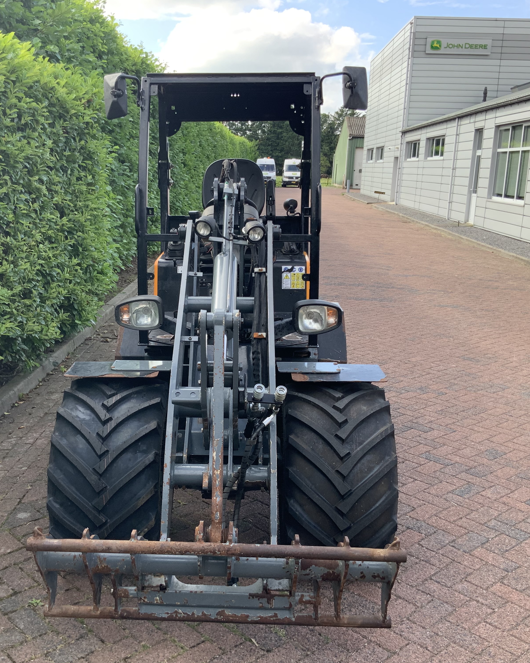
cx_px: 221
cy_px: 330
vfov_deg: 47.9
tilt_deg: -10.4
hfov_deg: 39.1
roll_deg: -1.8
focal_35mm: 38
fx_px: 745
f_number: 1.8
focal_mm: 3
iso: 16
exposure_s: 1/327
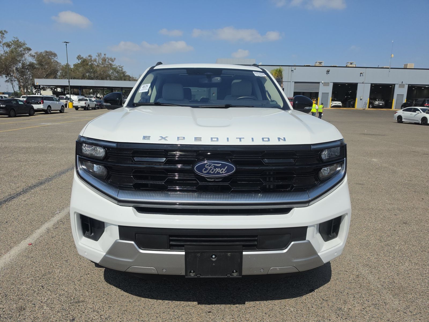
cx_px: 214
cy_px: 161
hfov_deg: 73.9
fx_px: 285
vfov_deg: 58.9
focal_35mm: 23
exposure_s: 1/7940
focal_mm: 6.5
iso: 38
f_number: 1.4
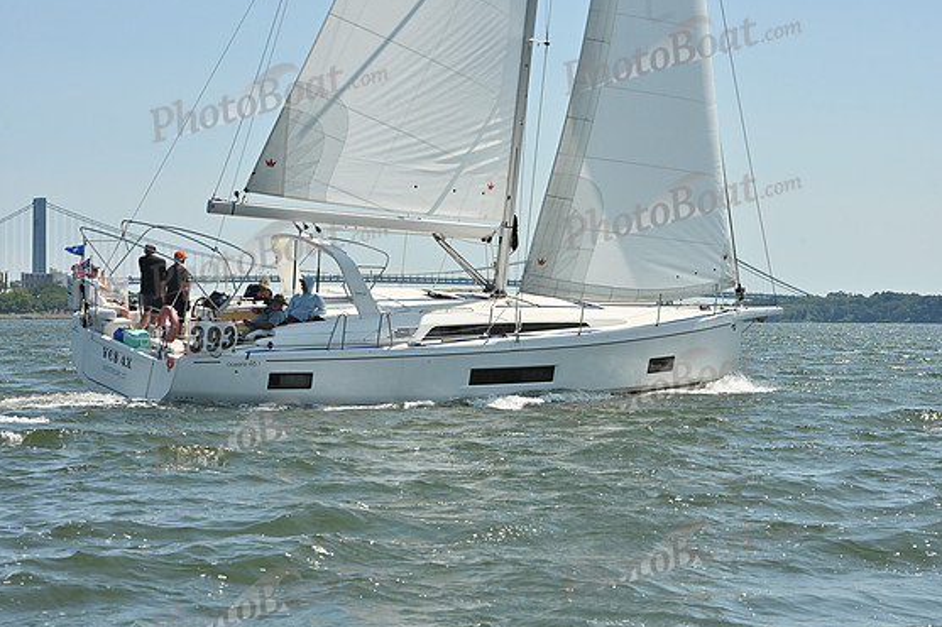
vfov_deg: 13.8
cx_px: 477
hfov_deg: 20.6
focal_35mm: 99
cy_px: 319
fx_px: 2590
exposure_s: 1/1000
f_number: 11
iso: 320
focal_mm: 95
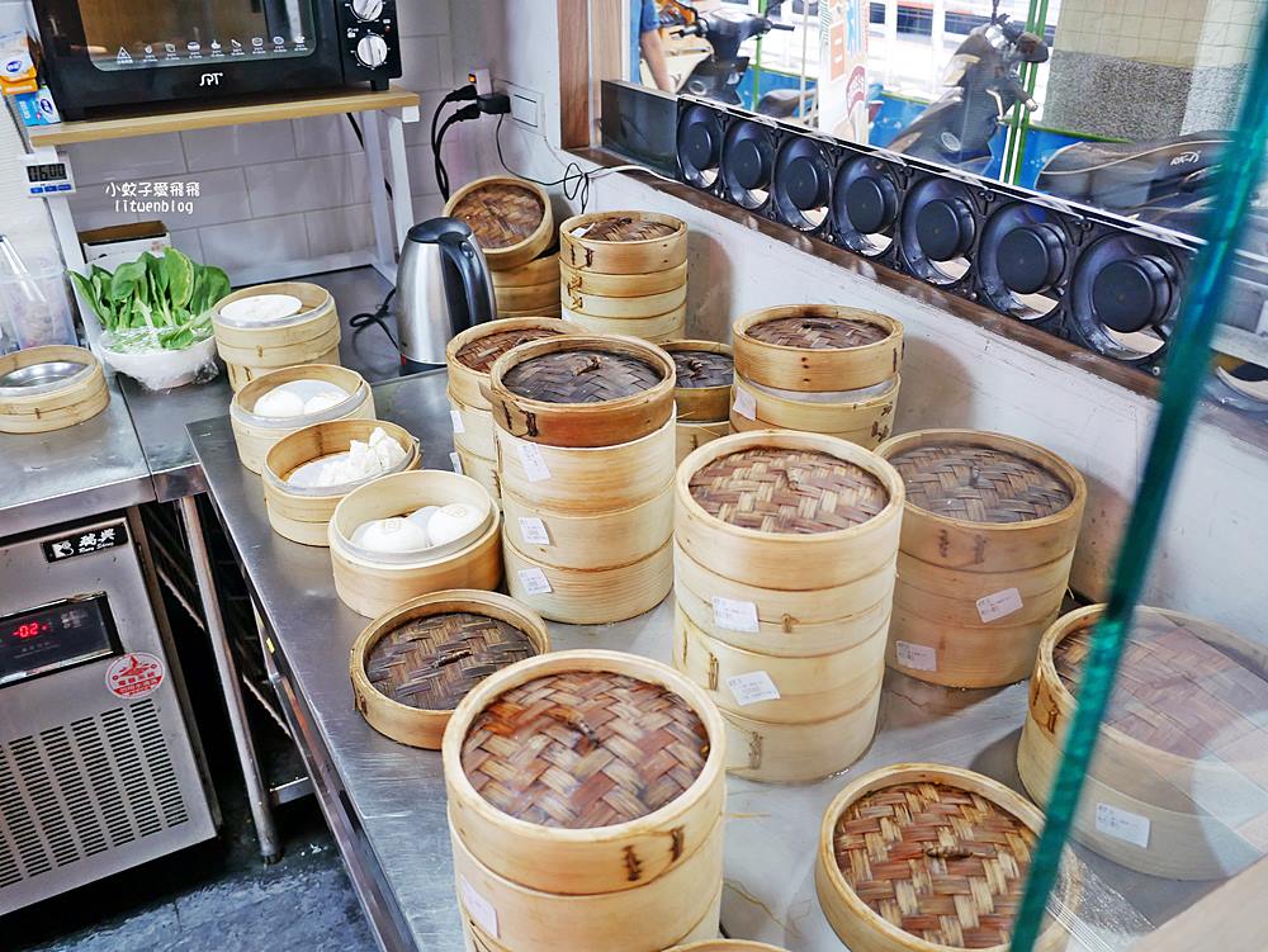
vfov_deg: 49.8
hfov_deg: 63.4
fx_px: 1026
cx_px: 634
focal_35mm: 28
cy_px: 476
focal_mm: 14
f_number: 2.5
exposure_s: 1/60
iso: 500
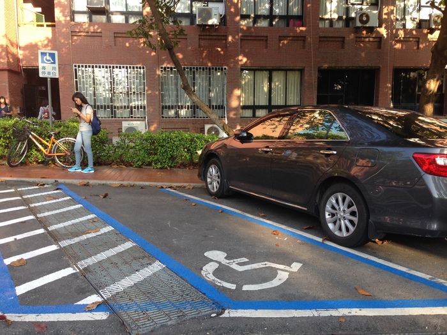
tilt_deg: -6.3
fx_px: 426
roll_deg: -0.4
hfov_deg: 55.4
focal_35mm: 33
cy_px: 168
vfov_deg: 42.9
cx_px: 224
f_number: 2.4
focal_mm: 4.12
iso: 50
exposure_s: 1/163
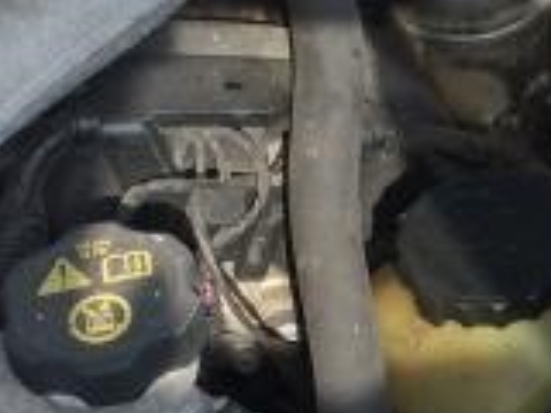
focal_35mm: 145
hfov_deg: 13.3
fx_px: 2308
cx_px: 654
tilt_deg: -48.1
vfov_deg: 10.2
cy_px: 255
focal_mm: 4.15
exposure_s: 1/672
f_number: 2.2
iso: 32
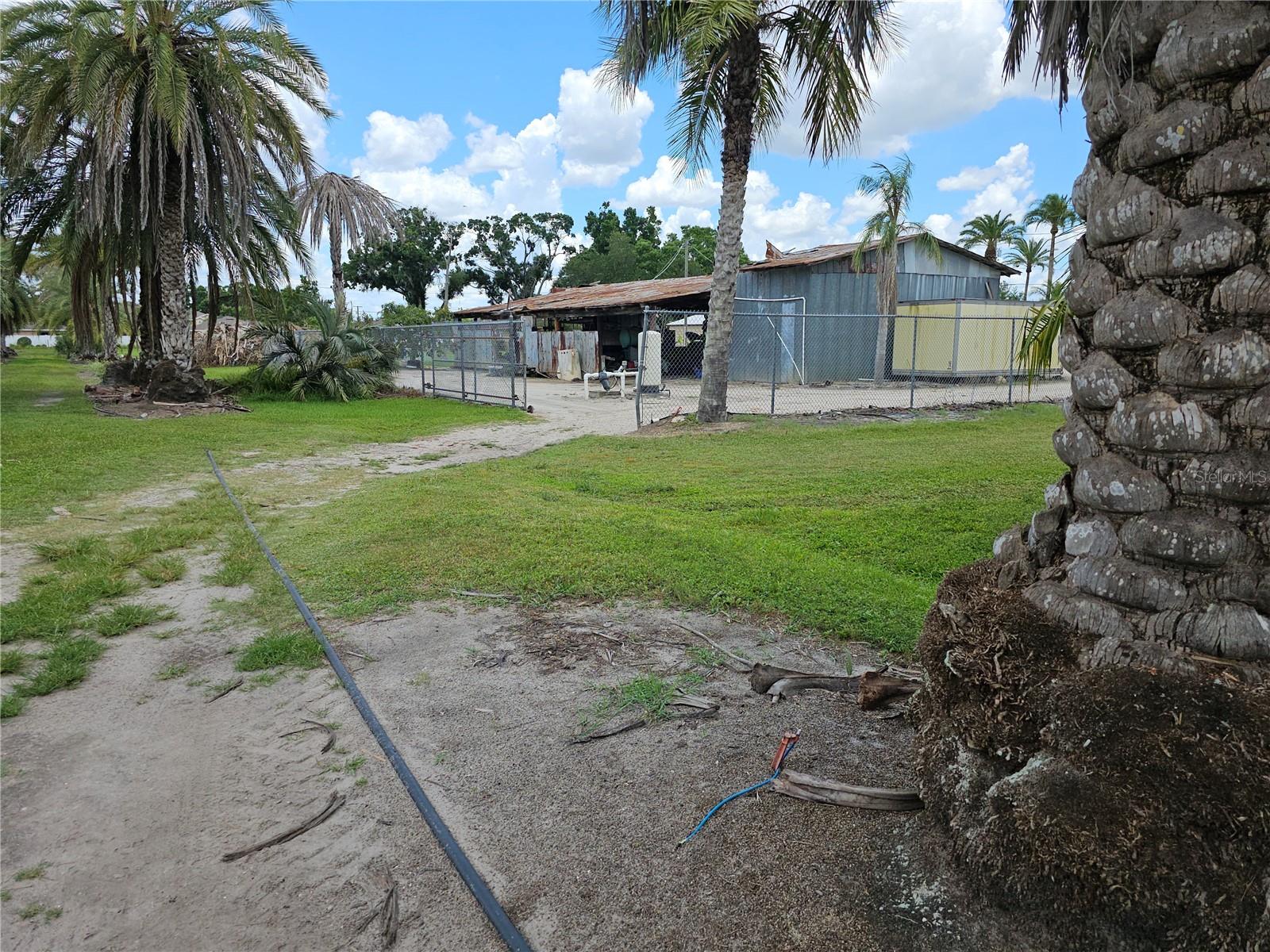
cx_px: 635
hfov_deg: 73.9
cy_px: 476
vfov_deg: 58.9
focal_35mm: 23
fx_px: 844
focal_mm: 6.3
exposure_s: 1/2000
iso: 50
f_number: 1.7
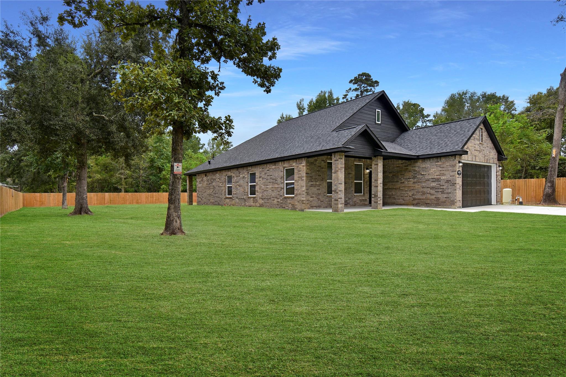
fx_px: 307
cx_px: 283
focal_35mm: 20
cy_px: 188
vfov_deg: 63.2
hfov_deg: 85.4
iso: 100
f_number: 8
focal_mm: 13
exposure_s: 1/50
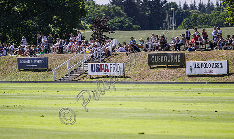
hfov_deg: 5.0
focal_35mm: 425
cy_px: 76
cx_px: 117
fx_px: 2669
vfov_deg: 3.0
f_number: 5.6
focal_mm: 400
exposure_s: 1/1250
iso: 320
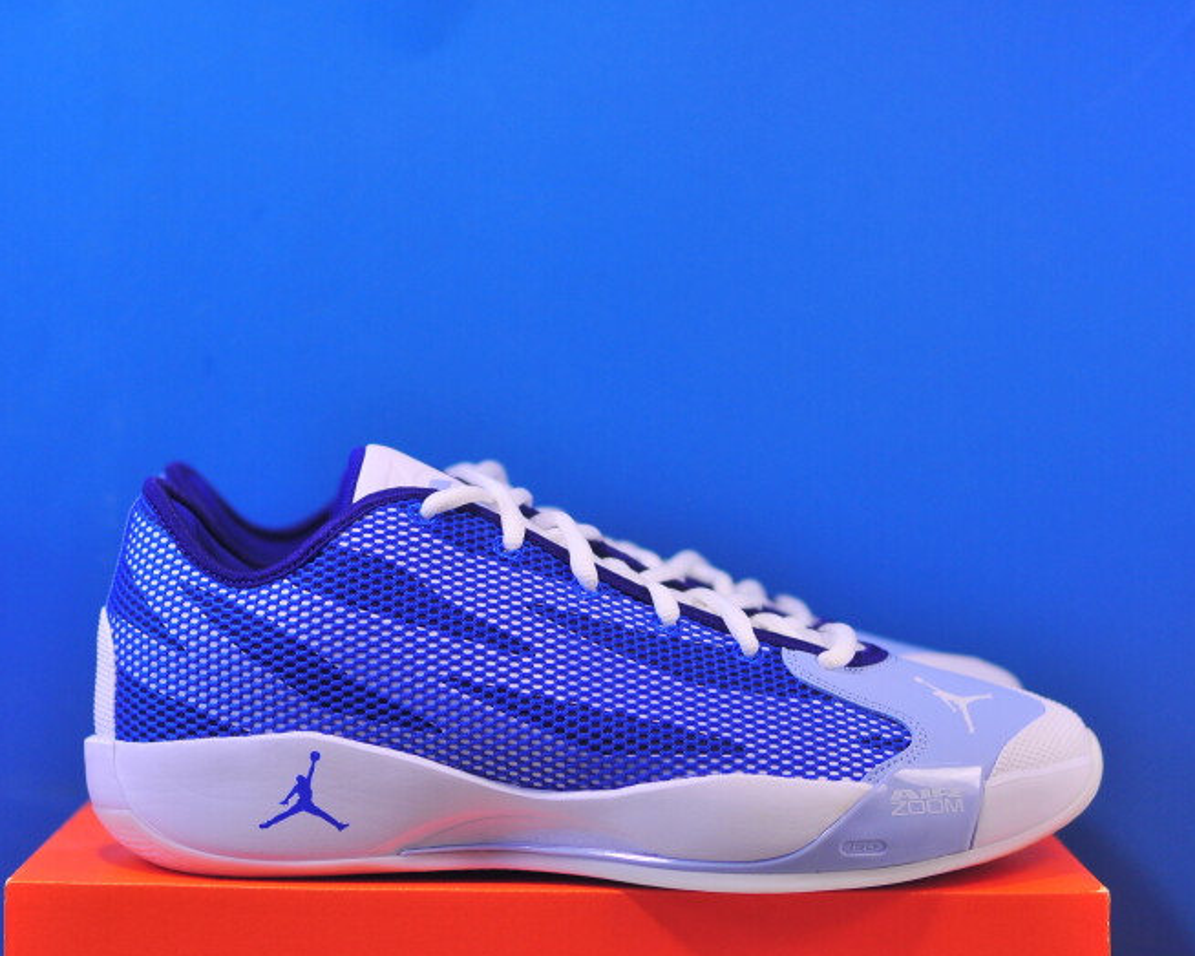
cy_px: 483
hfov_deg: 22.2
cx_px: 570
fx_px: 3041
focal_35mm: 86
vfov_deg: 17.9
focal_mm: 50
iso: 250
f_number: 2.5
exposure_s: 1/320
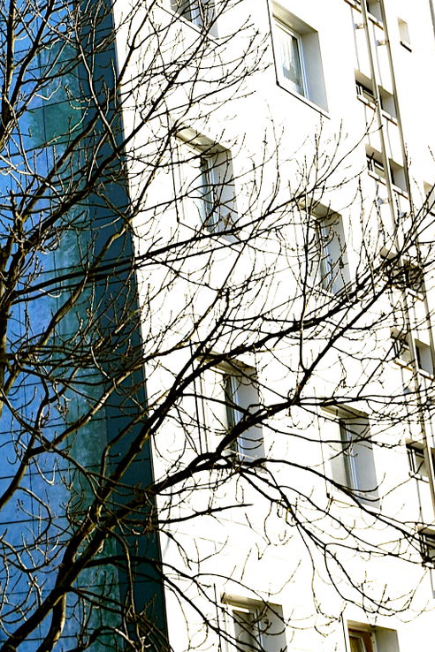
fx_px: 2120
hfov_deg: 11.1
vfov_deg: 17.0
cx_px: -270
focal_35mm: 117
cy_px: -38
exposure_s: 1/80
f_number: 8
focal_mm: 20
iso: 100
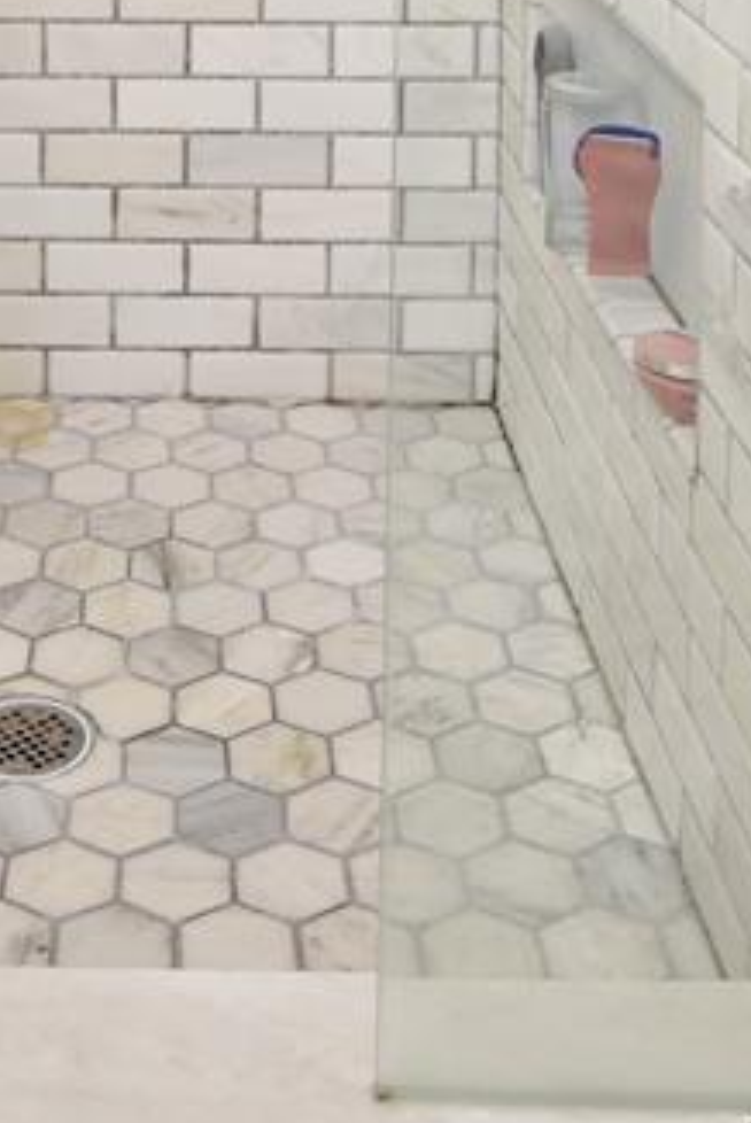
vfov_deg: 38.4
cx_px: 48
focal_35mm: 40
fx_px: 1249
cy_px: -162
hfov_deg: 31.6
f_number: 14
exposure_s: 1/60
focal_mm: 17
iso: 800
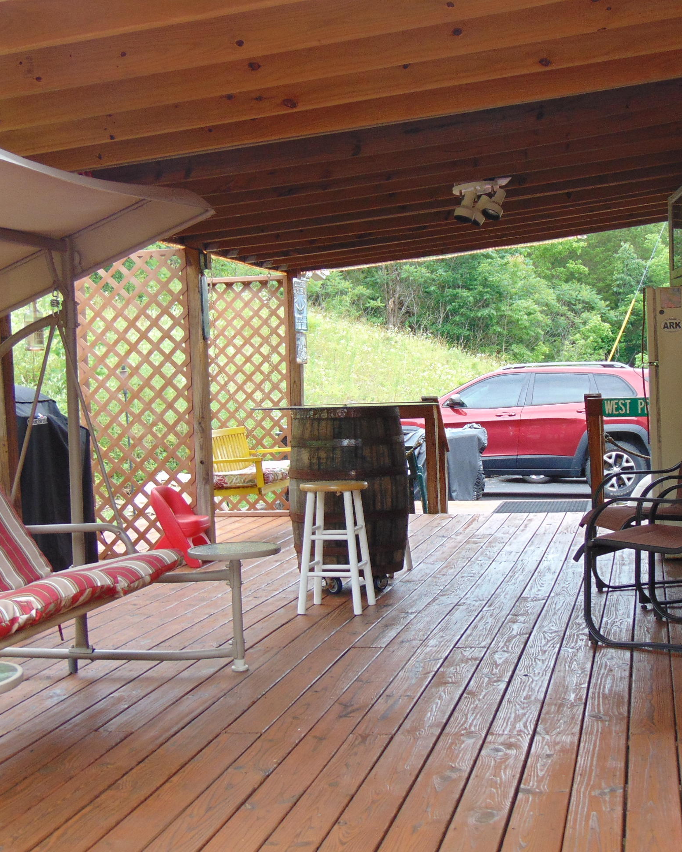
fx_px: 1287
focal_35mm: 51
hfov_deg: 29.6
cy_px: 427
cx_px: 422
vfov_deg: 36.7
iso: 100
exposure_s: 1/30
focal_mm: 6.9
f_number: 3.3
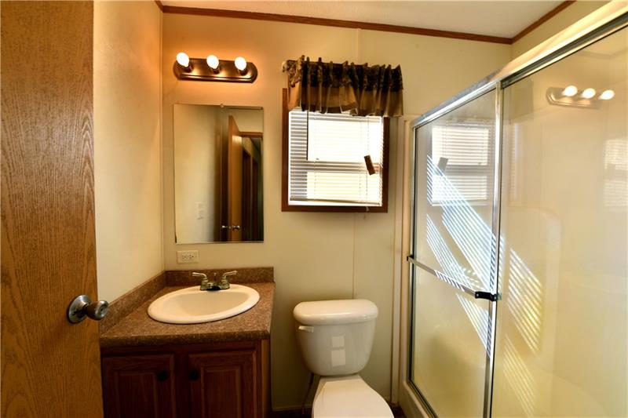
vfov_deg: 81.2
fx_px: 244
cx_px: 314
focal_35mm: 14
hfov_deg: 104.3
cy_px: 209
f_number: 5
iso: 320
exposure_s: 1/100
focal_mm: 14
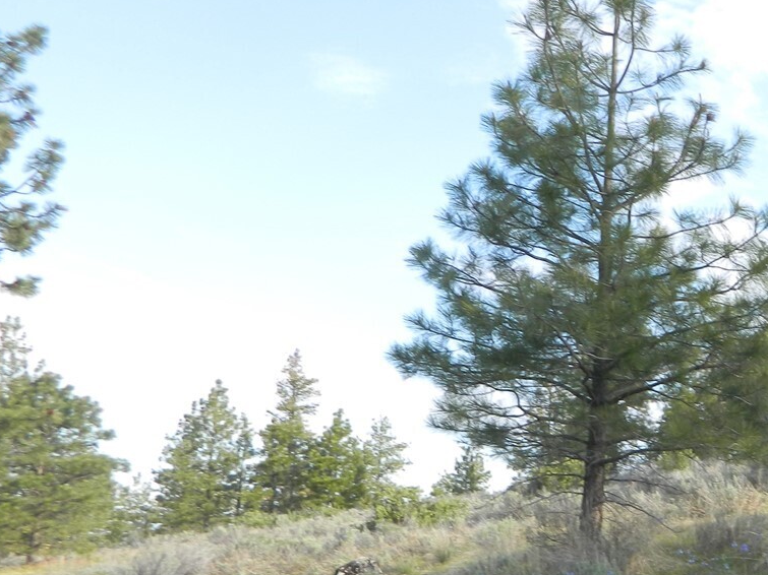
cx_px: 770
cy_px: 442
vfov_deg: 27.1
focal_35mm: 53
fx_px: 1176
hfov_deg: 33.1
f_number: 3.1
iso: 80
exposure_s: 1/250
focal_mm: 4.5
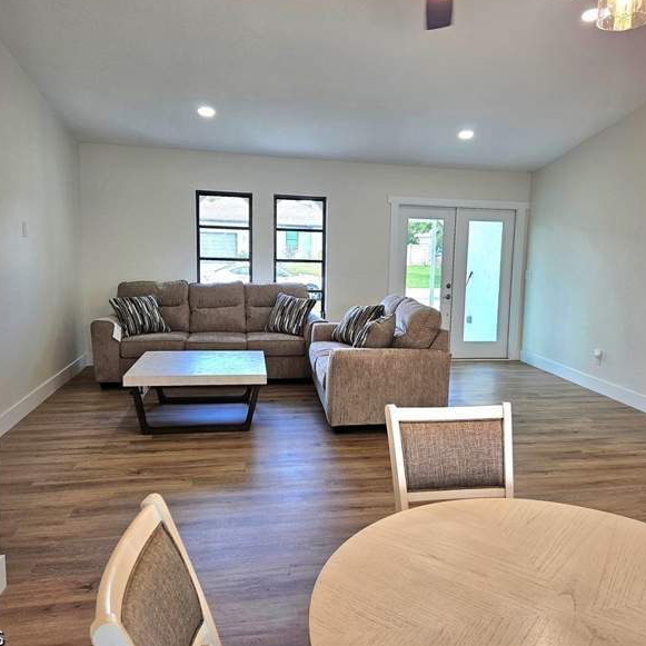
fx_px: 591
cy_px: 319
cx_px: 367
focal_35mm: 28
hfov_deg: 57.1
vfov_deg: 57.3
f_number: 1.8
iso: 50
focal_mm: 5.4
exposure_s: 1/120
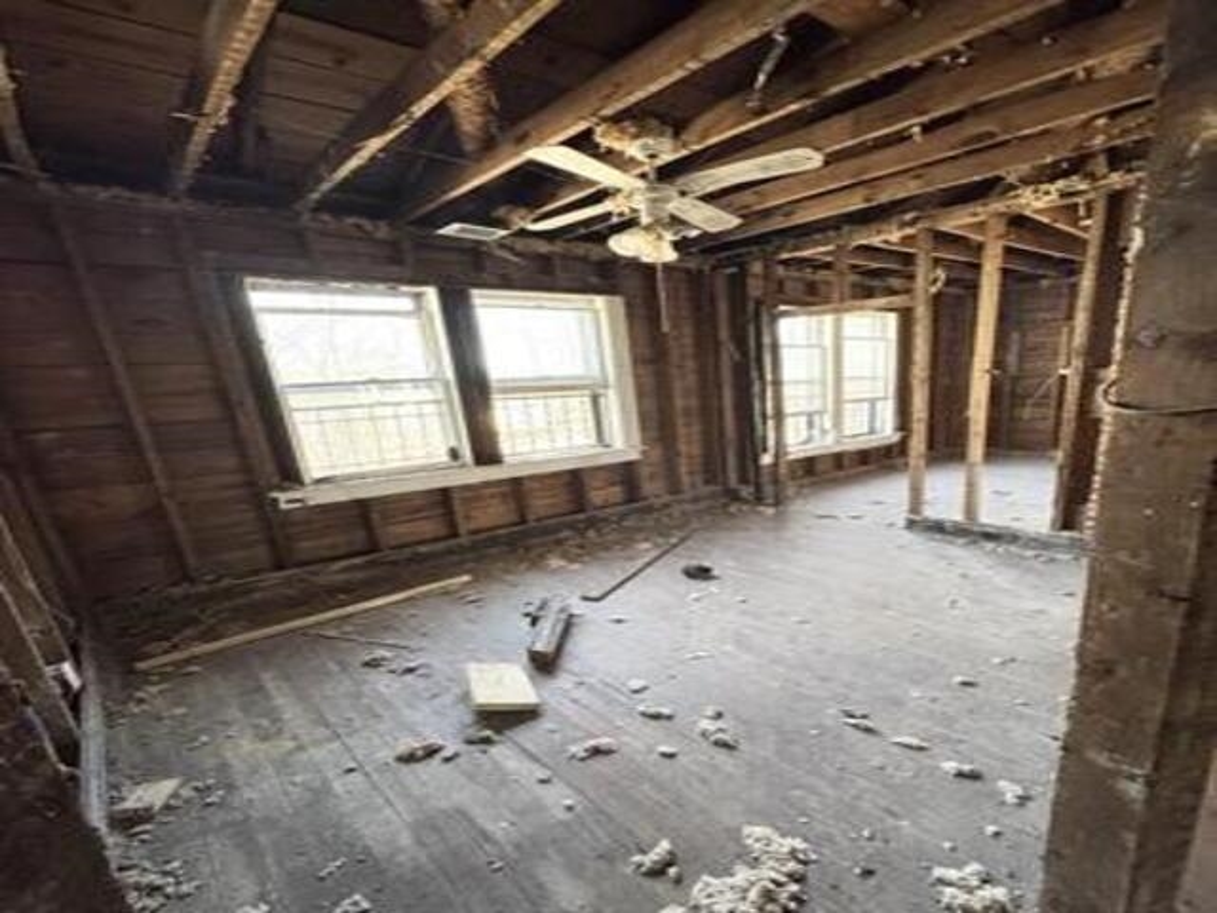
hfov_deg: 102.1
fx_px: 492
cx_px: 608
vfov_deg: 85.7
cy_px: 456
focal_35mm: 14
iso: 320
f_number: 2.2
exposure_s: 1/60
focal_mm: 2.22
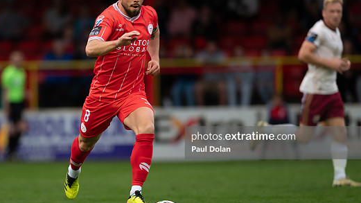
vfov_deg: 2.7
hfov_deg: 4.8
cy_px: 106
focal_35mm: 454
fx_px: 4346
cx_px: 107
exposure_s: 1/1250
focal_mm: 300
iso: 1250
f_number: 2.8
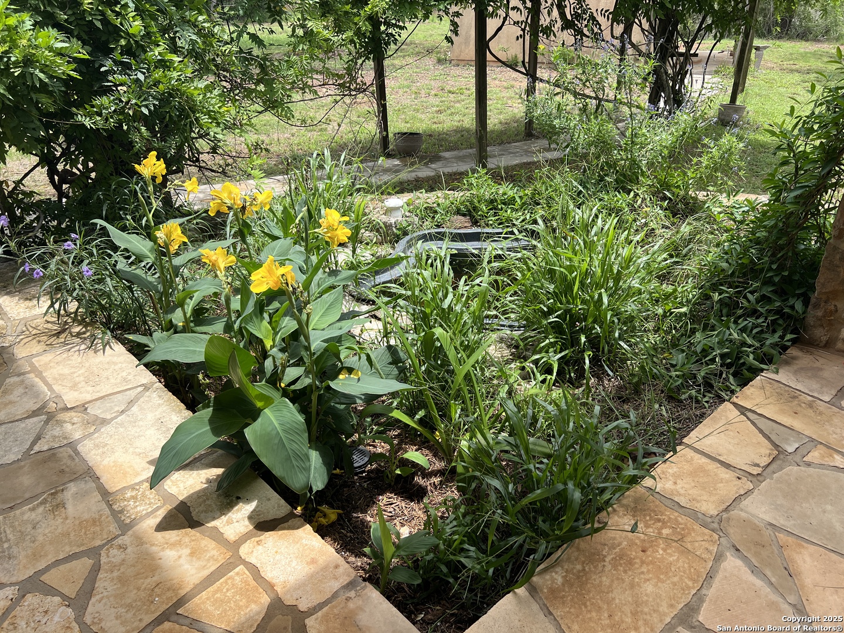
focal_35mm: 26
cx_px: 422
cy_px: 316
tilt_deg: -27.3
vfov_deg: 53.1
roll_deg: +0.6
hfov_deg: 67.3
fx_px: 634
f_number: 1.5
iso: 50
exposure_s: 1/1344
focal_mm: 5.7
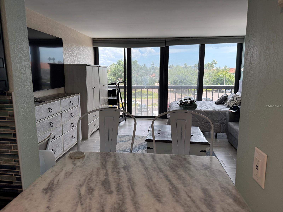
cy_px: 106
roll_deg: +1.1
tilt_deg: -8.5
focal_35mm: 24
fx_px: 196
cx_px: 142
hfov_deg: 71.6
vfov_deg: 56.8
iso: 100
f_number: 1.78
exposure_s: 1/539
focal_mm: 6.76
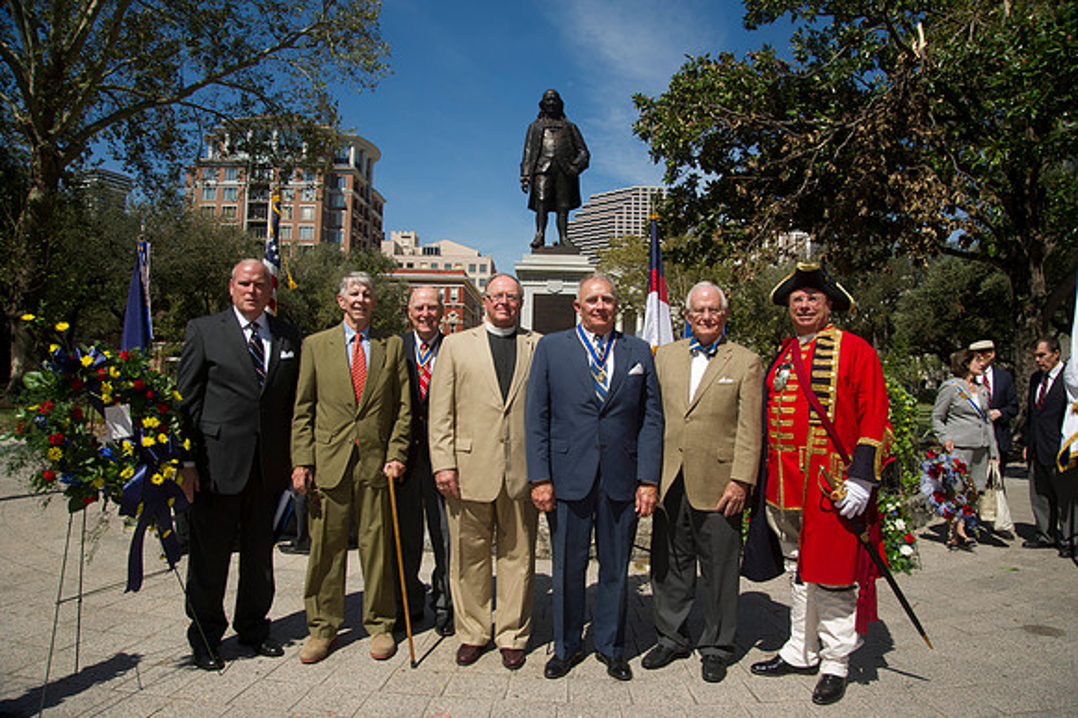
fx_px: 718
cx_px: 539
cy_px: 359
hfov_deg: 73.8
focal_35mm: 24
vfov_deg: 53.1
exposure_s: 1/320
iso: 200
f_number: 8
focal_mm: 24
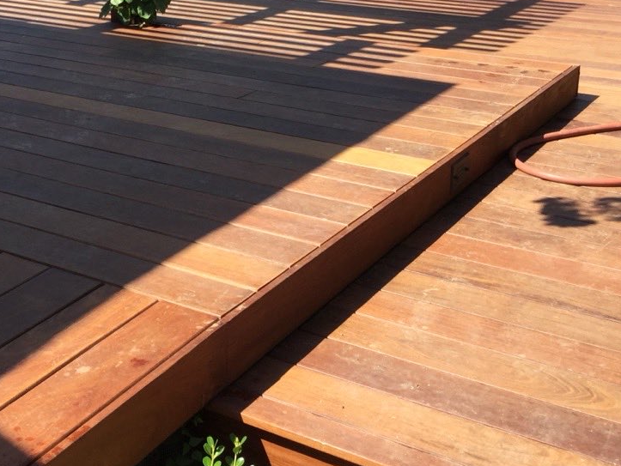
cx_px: 158
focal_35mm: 60
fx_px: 1077
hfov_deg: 31.6
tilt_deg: -18.1
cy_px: 109
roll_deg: +0.1
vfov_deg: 24.1
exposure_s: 1/466
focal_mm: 3.3
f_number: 2.4
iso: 25
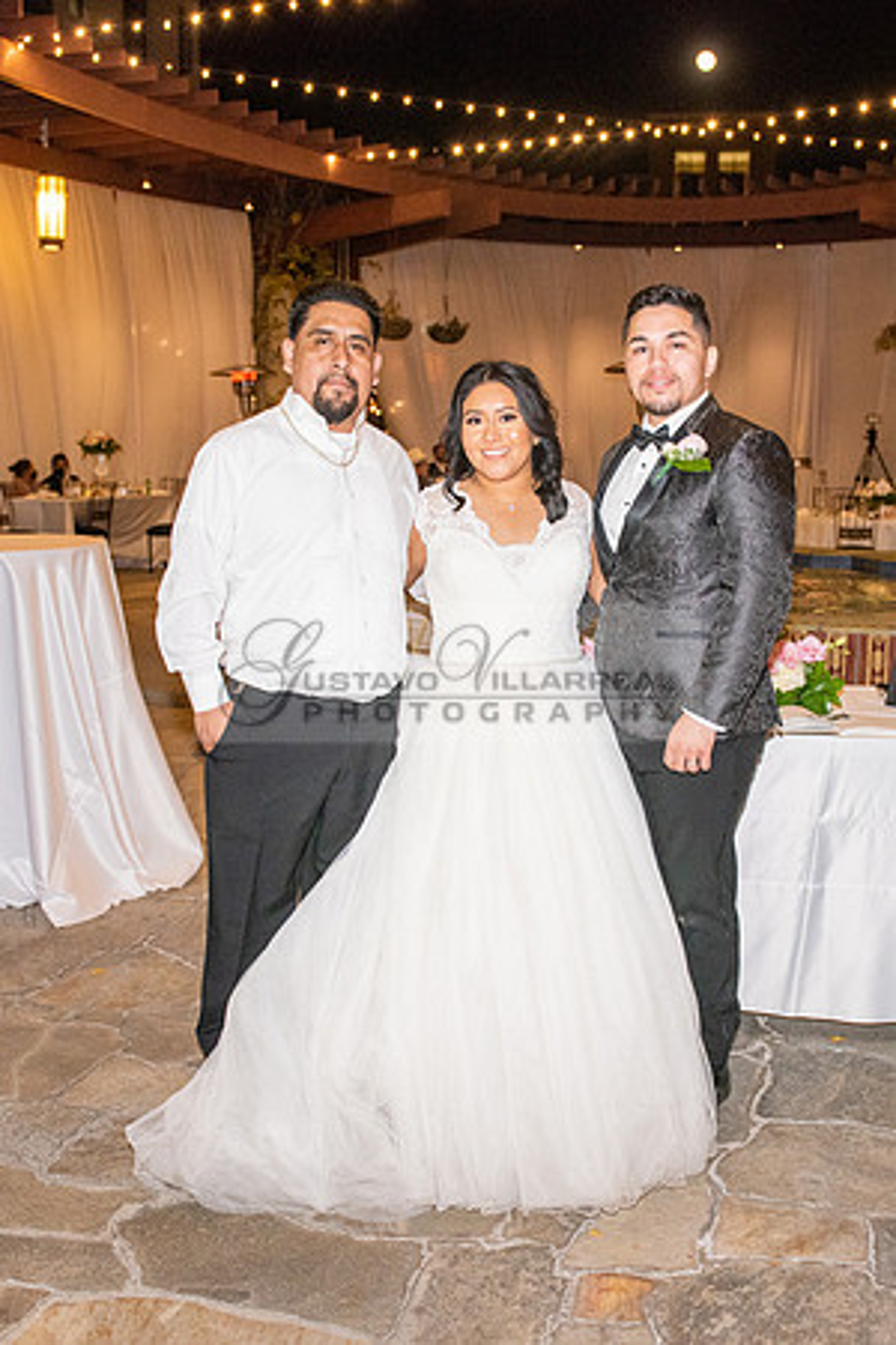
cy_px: 669
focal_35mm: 37
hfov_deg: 35.5
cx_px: 524
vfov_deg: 51.4
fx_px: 1395
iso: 1600
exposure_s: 1/160
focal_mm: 24
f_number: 4
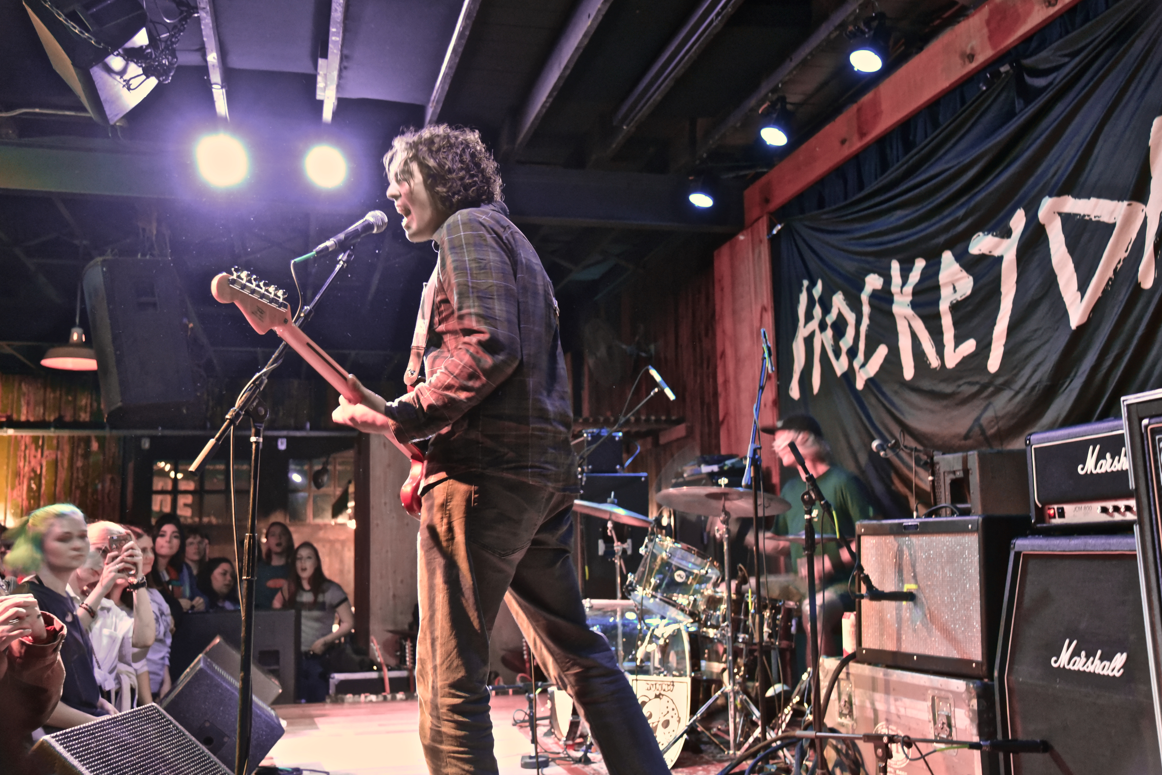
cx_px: 568
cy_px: 384
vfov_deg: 36.9
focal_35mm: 36
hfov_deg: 53.1
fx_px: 1162
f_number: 4
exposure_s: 1/15
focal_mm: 35
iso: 6400
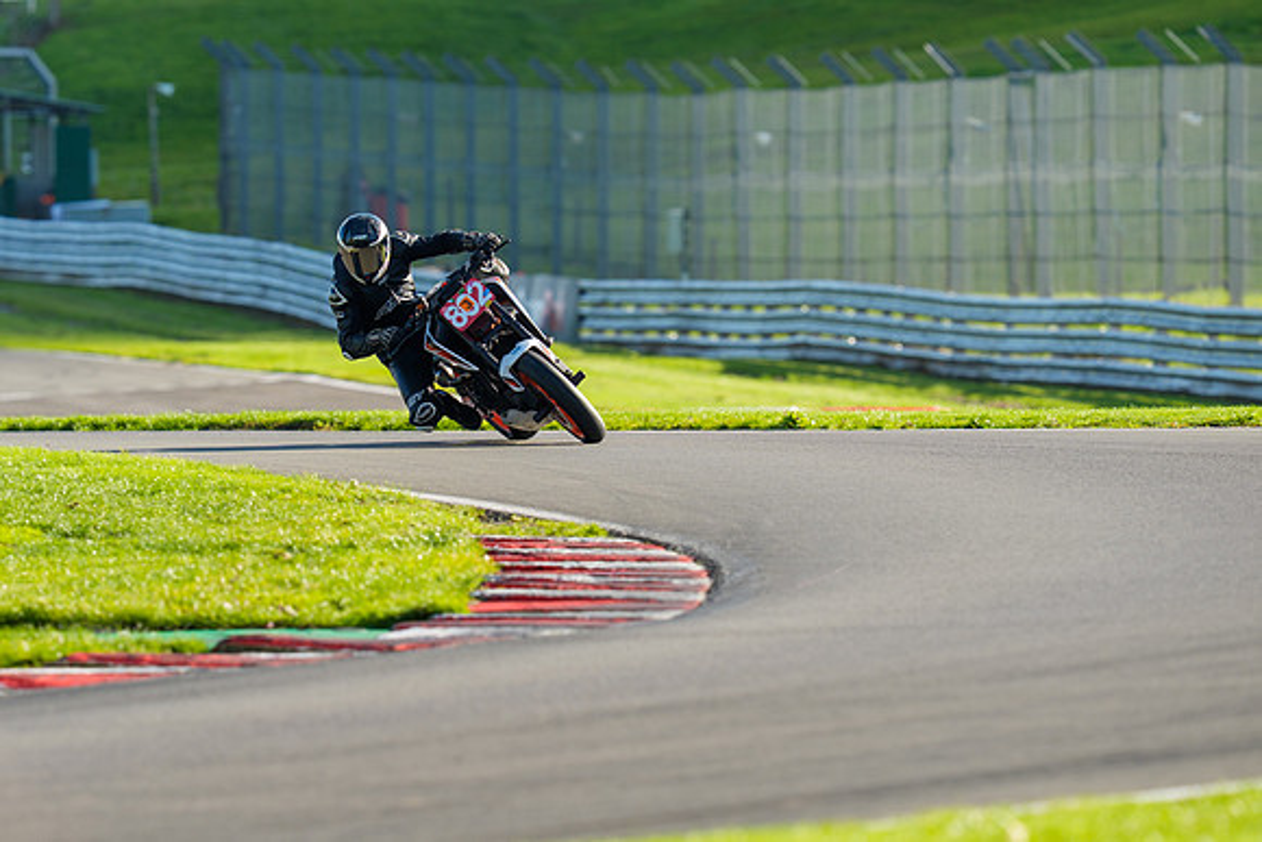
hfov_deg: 4.3
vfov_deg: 2.9
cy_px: 379
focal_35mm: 479
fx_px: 16804
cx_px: 506
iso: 125
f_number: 5.6
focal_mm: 400
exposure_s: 1/400
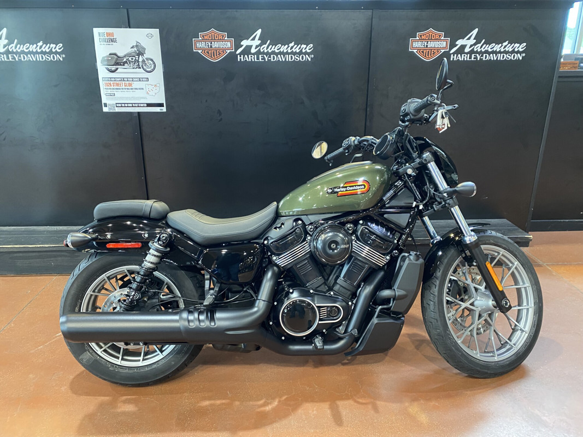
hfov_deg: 67.3
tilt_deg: -19.4
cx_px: 292
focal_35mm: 26
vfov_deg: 53.1
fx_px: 438
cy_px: 218
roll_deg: +0.0
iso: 400
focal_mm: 4.25
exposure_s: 1/40
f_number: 1.8
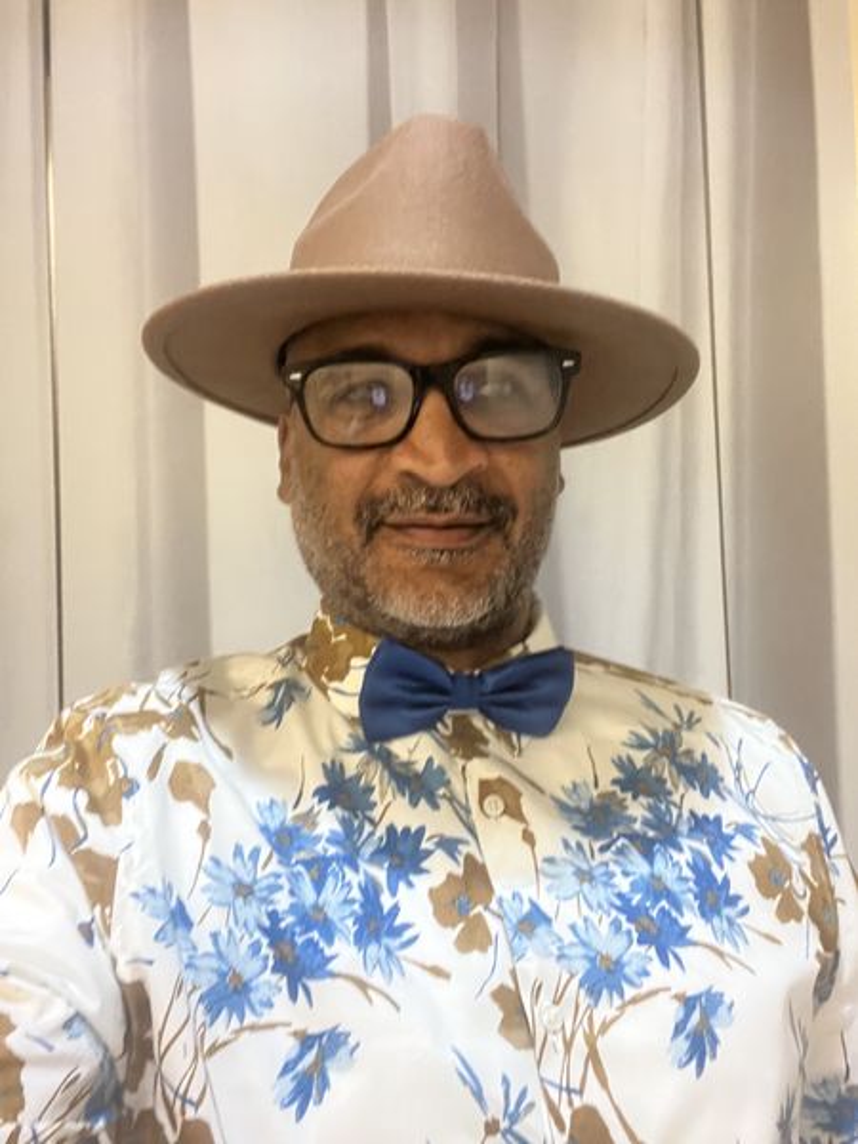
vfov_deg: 60.0
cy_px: 572
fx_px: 991
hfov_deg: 46.8
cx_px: 429
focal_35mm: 30
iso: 500
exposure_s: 1/30
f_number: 2.2
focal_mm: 2.71
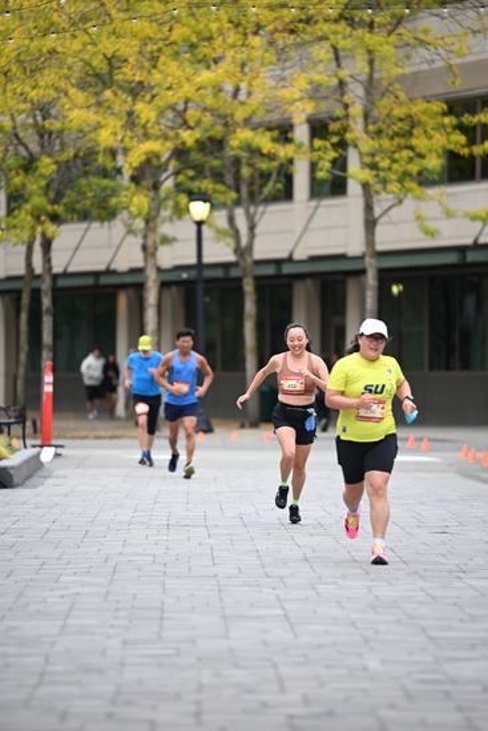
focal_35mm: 200
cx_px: 244
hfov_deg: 6.9
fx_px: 4064
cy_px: 366
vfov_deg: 10.3
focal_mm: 200
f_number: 2.8
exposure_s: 1/1600
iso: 640
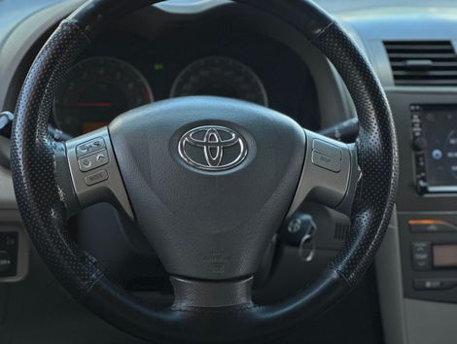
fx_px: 1018
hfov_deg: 25.3
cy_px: 172
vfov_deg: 19.2
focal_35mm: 77
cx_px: 228
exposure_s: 1/121
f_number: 2.8
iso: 200
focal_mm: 9
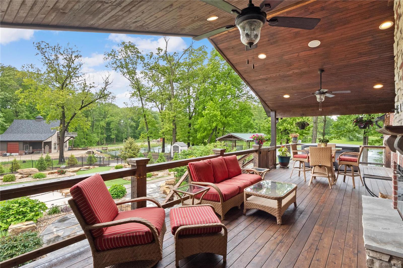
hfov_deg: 90.0
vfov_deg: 67.4
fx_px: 201
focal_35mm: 18
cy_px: 134
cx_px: 202
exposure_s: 1/50
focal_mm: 9
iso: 400
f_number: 10
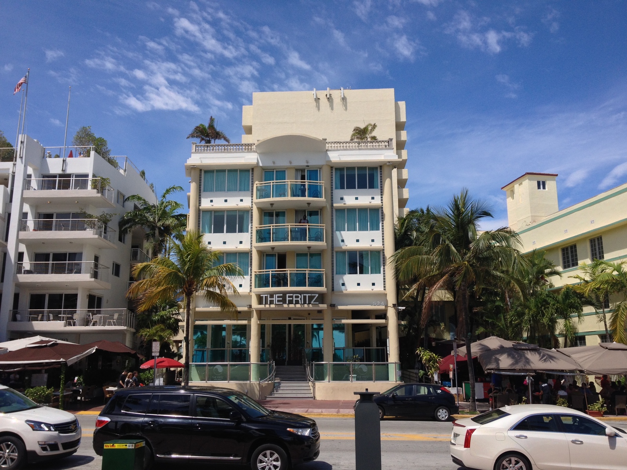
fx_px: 634
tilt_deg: +10.0
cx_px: 314
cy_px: 235
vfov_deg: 40.7
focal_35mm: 35
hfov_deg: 52.6
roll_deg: +0.9
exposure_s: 1/1842
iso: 50
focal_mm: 4.28
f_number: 2.4
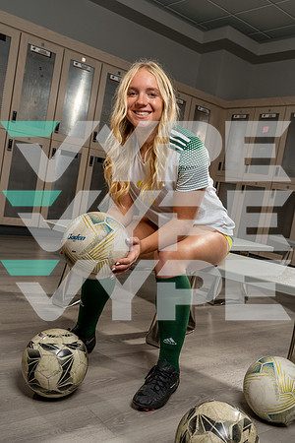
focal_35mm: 34
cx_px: 148
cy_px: 222
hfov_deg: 38.9
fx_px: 418
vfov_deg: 55.8
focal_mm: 34
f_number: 7.1
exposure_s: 1/250
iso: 1000
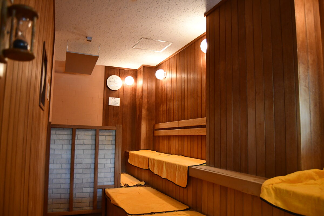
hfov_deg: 67.4
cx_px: 162
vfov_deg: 47.9
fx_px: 243
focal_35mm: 27
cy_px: 108
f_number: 3.5
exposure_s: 1/60
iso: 3200
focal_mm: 18
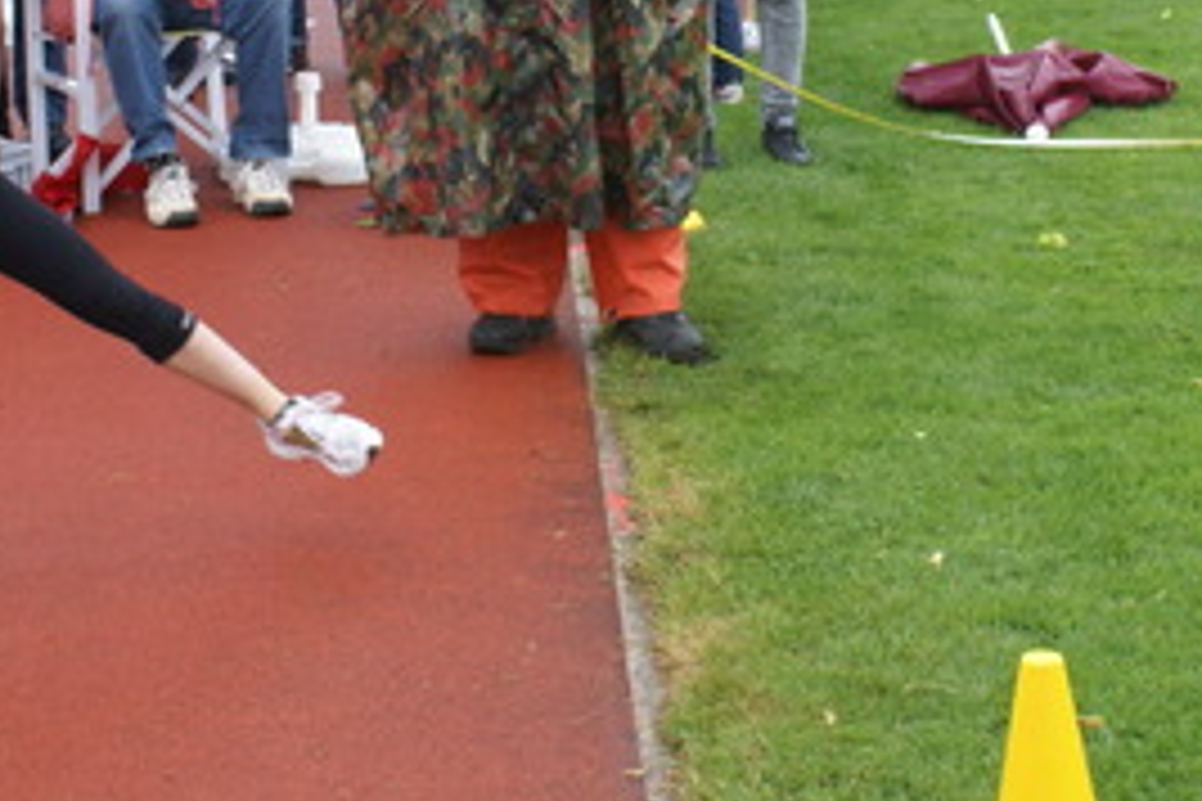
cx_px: 536
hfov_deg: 22.4
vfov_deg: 14.9
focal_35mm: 91
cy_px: 68
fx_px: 3038
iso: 160
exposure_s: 1/125
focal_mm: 30
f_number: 5
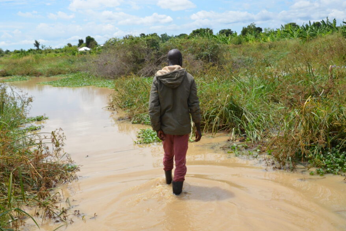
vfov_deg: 33.4
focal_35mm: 40
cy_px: 116
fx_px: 384
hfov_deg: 48.5
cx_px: 177
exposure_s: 1/1600
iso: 1600
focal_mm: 26
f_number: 14
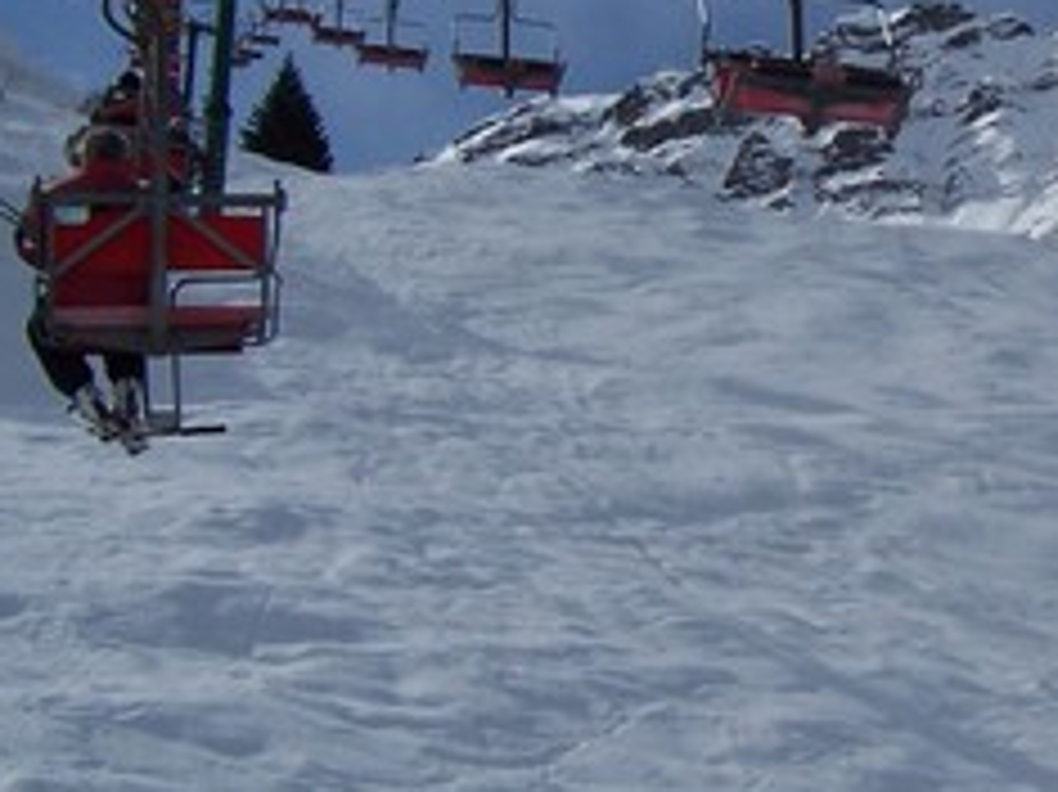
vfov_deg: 16.3
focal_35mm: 90
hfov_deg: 20.7
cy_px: 189
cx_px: 1171
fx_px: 2749
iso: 80
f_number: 5.6
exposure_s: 1/1500
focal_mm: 5.5
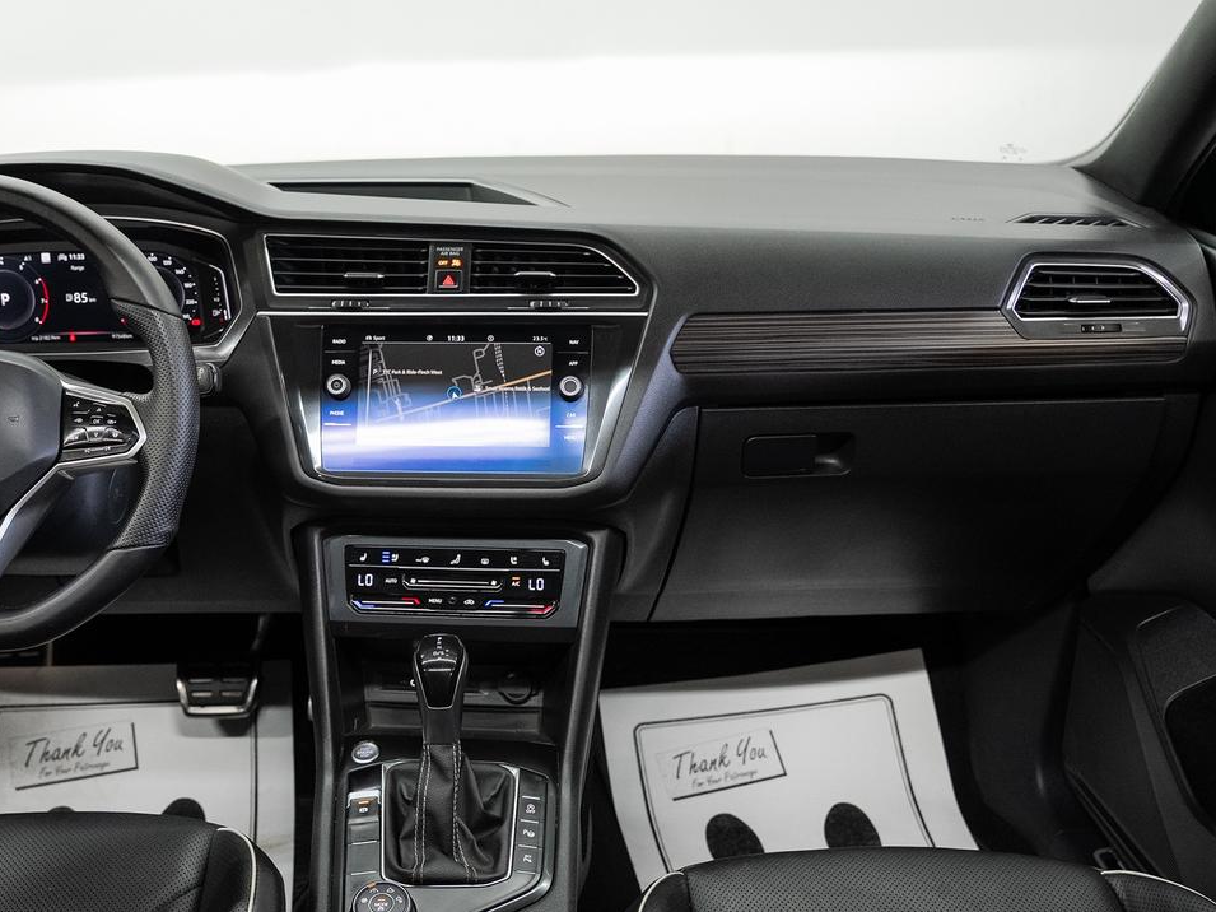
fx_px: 1229
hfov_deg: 52.2
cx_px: 478
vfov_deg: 40.6
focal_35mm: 35
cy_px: 406
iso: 800
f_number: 4
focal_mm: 24
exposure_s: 1/40
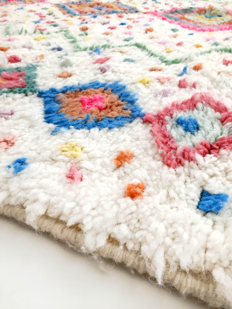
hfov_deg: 48.2
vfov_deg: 61.7
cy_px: 154
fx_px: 259
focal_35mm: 29
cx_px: 116
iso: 64
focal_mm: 4.15
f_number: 2.2
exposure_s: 1/33
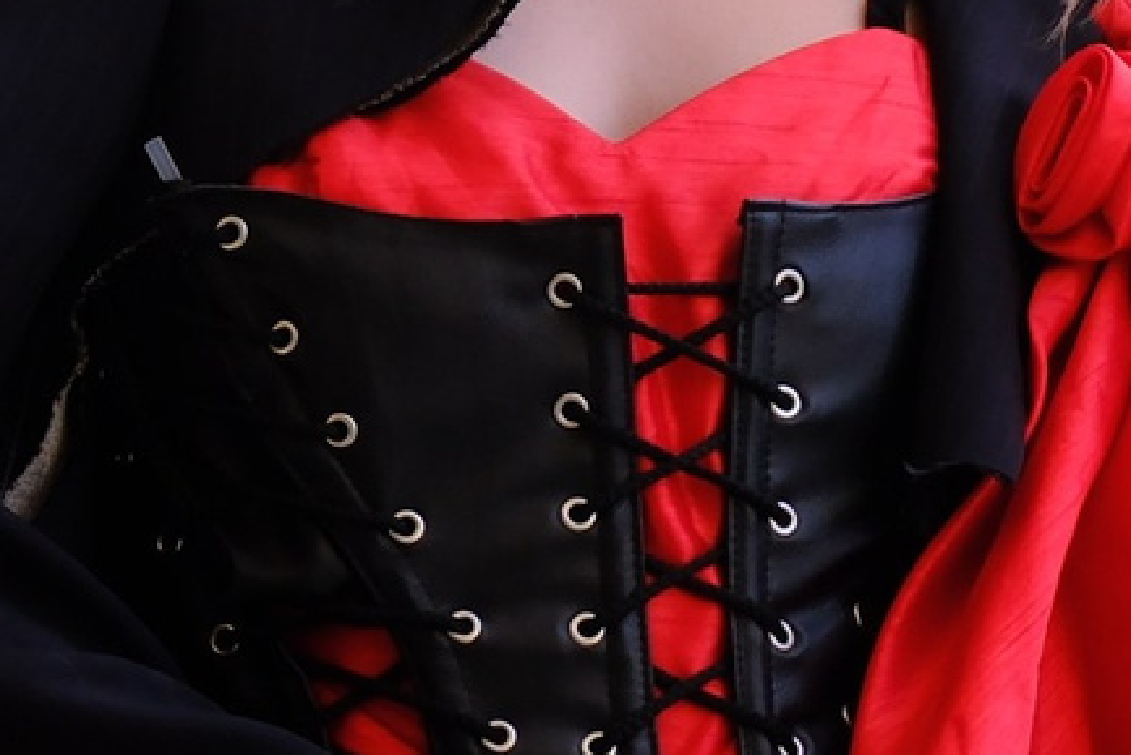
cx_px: -1235
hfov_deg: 4.6
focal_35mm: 443
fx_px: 13921
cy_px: 673
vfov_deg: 3.1
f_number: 4.8
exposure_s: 1/150
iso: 320
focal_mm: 50
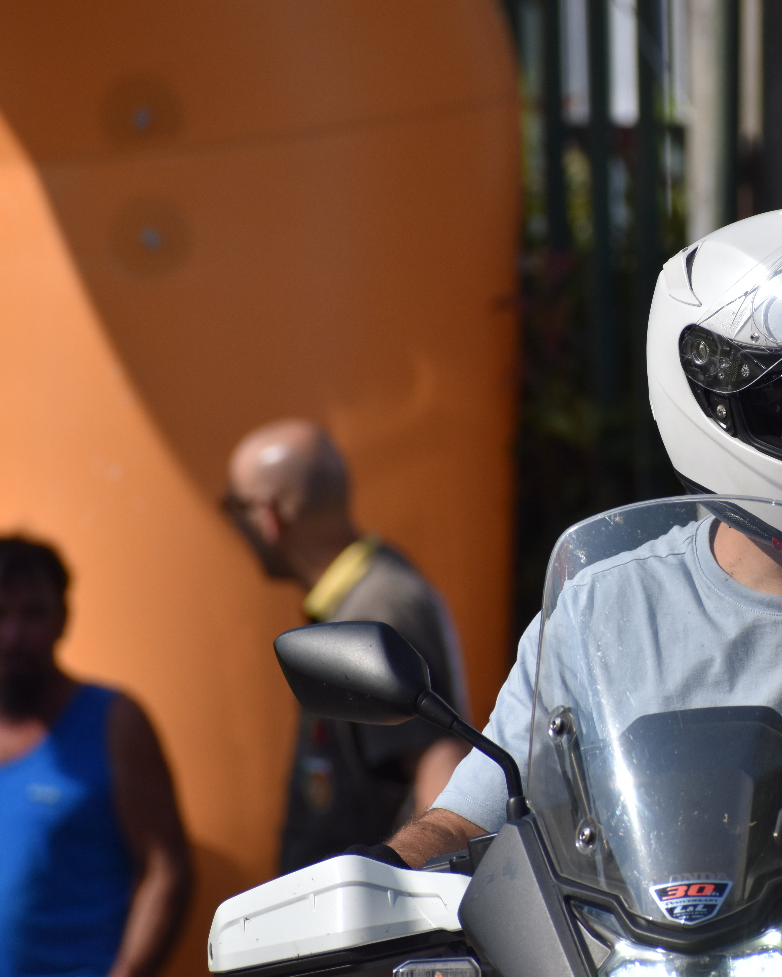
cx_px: 711
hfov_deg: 2.4
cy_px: 489
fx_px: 18344
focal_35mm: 634
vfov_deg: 3.1
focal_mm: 300
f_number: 8
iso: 360
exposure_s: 1/2000
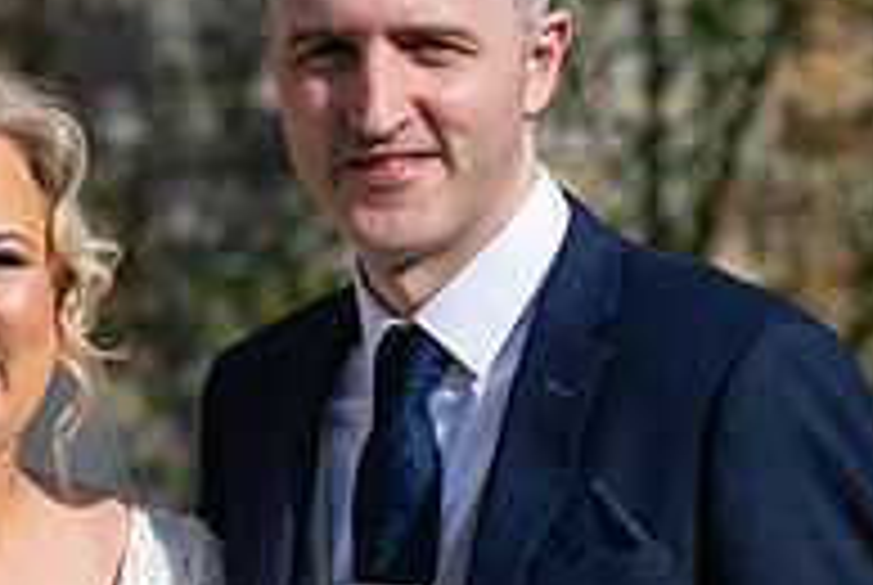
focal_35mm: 358
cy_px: 619
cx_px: 126
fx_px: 8695
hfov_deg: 5.7
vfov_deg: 3.8
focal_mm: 120
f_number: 3.5
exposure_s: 1/640
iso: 80
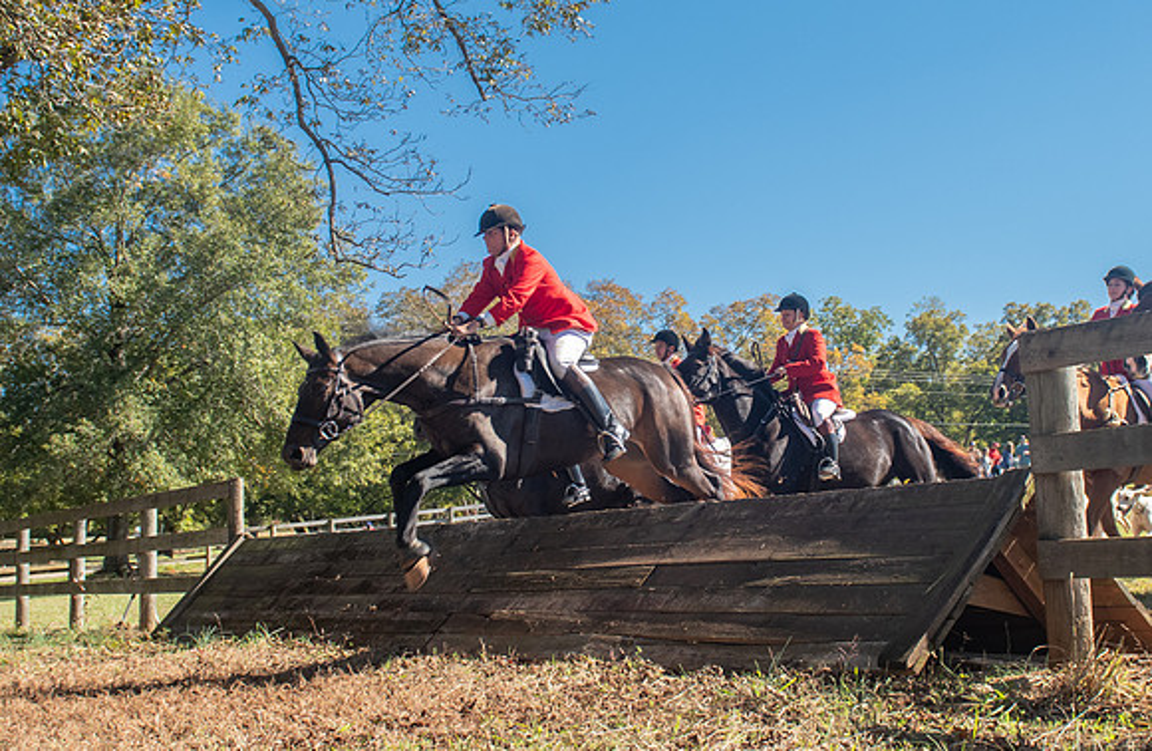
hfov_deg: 45.3
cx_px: 637
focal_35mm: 43
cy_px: 351
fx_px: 1380
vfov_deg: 30.4
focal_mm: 24
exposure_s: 1/320
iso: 400
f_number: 4
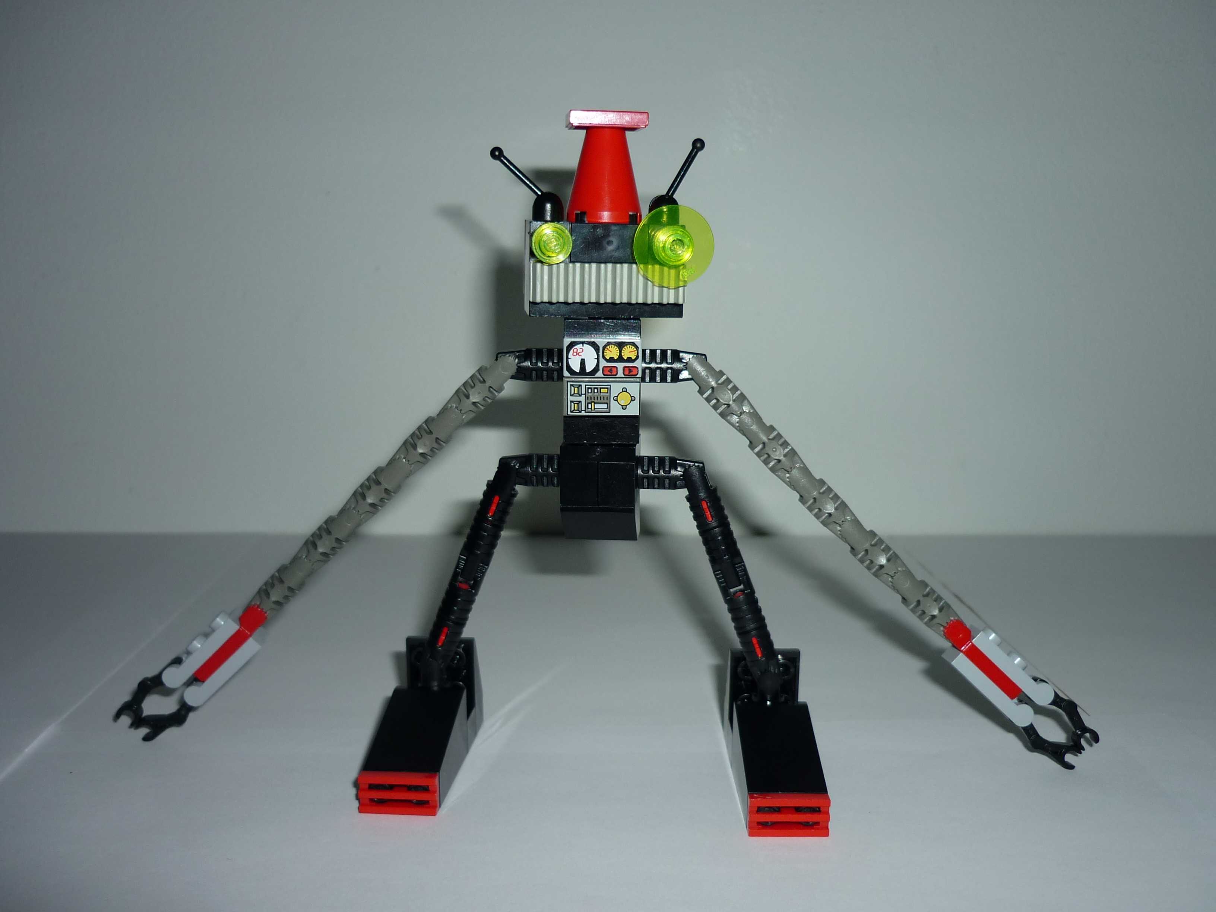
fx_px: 1159
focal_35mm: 33
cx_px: 608
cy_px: 456
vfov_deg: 42.9
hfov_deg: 55.4
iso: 100
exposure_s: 1/30
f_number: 2.8
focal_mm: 5.5
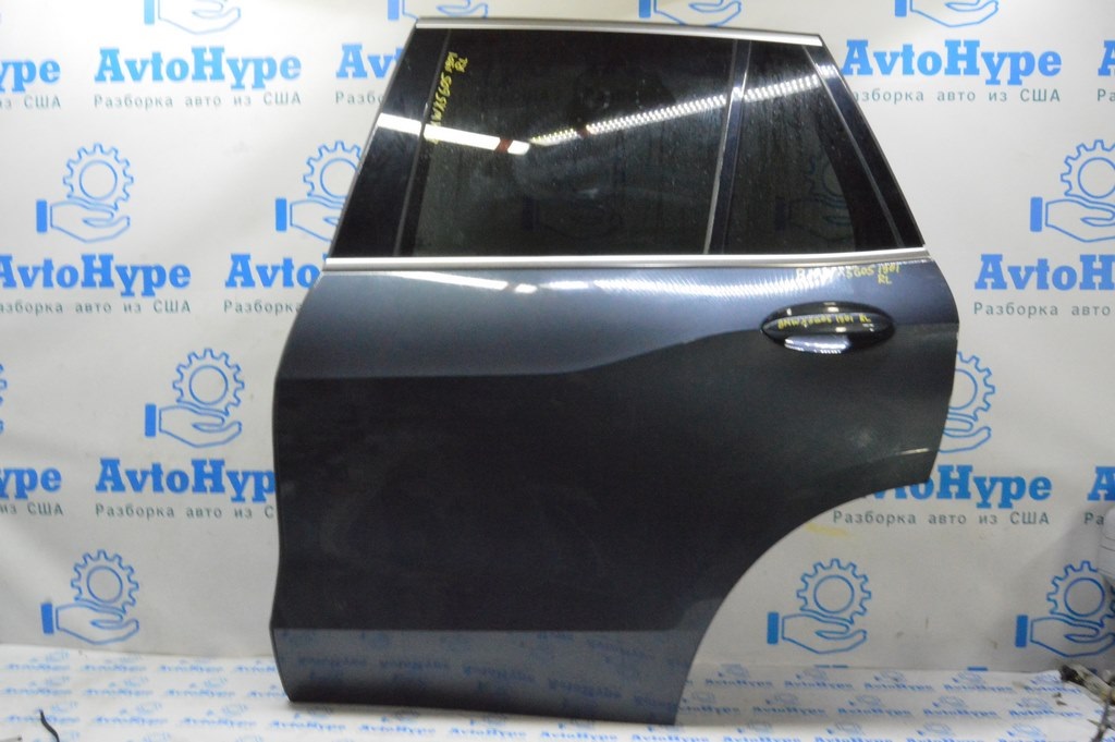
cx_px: 558
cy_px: 371
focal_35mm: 30
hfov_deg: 62.0
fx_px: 928
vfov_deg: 43.5
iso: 6400
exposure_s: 1/20
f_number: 20
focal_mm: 20
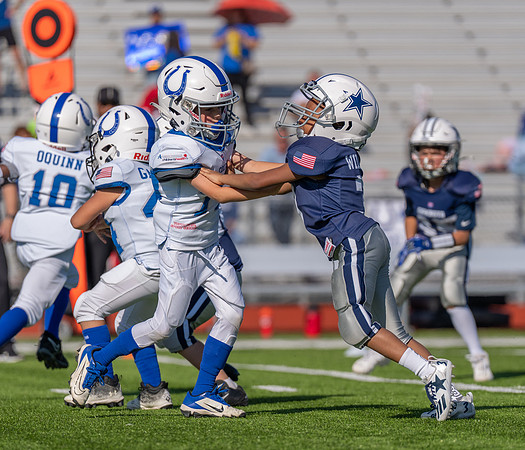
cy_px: 327
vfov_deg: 4.6
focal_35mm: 347
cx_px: 258
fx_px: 5546
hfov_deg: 5.4
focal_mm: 200
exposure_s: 1/4000
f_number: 3.2
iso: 160
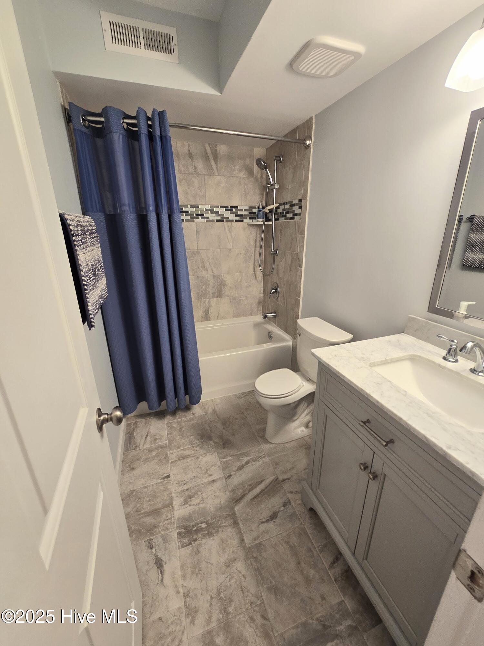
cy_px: 323
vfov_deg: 106.2
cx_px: 242
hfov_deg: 89.9
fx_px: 242
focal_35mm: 13
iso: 125
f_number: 2.2
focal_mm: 2.2
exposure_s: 1/60
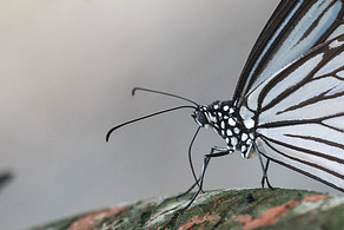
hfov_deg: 3.5
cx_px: 378
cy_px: 63
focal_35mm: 581
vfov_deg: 2.4
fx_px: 5554
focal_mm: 150
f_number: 9
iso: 800
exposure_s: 1/250
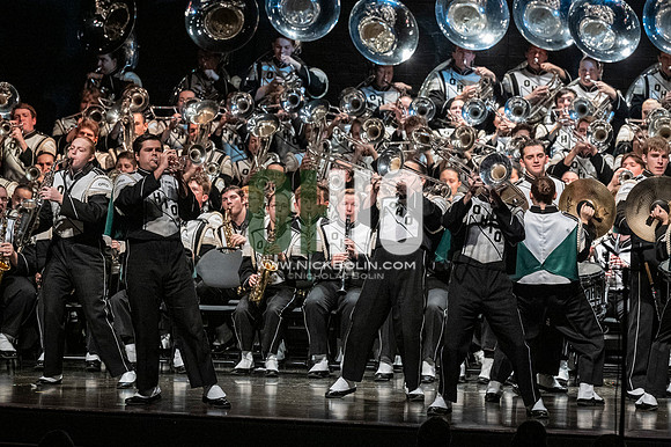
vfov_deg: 6.3
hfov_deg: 9.5
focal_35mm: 217
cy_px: 224
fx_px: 4042
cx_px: 336
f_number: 4
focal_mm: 145
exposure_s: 1/500
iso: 4000
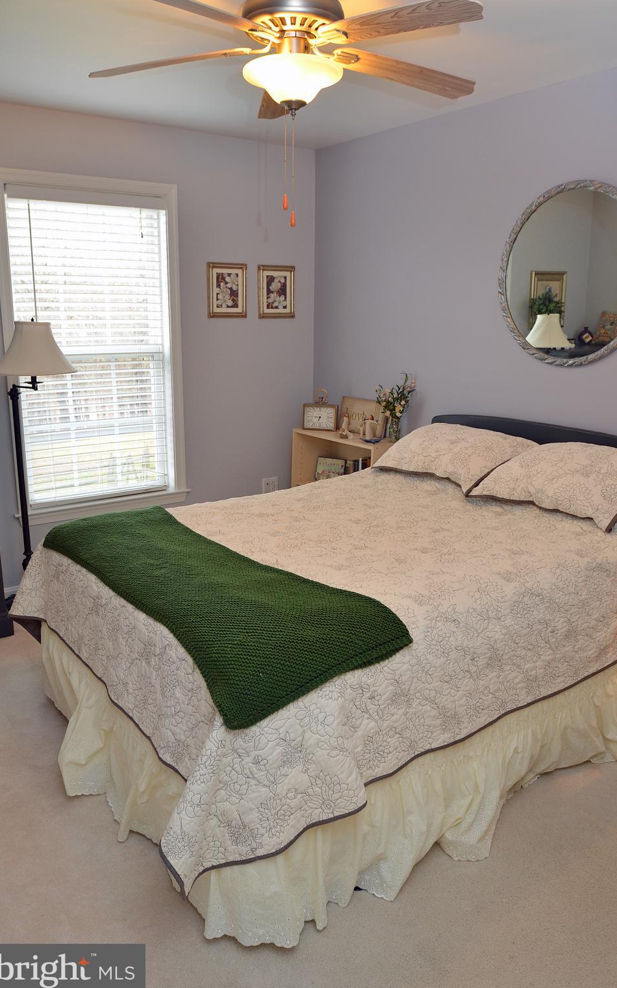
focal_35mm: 37
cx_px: 313
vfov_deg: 52.7
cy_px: 498
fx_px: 995
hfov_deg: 34.4
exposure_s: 1/60
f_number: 4
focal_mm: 24
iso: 400
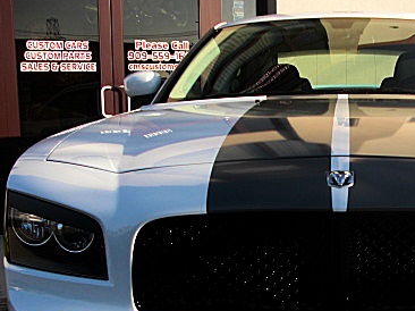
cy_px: 246
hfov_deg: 29.9
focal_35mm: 63
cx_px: 345
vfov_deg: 22.9
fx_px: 755
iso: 50
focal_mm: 6.3
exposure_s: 1/500
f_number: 2.8
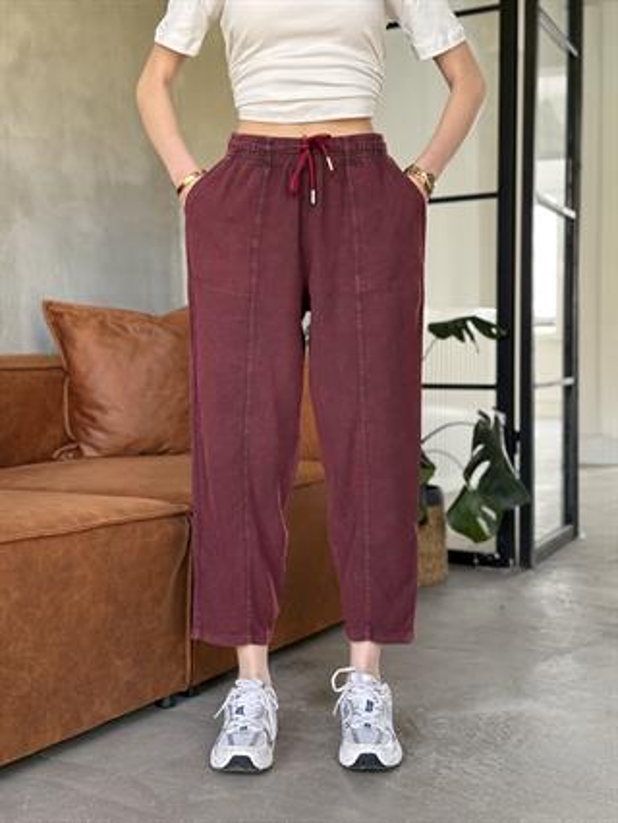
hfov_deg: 30.3
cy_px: 412
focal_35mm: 48
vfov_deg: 39.6
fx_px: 1141
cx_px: 309
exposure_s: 1/60
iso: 200
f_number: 1.78
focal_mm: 6.76
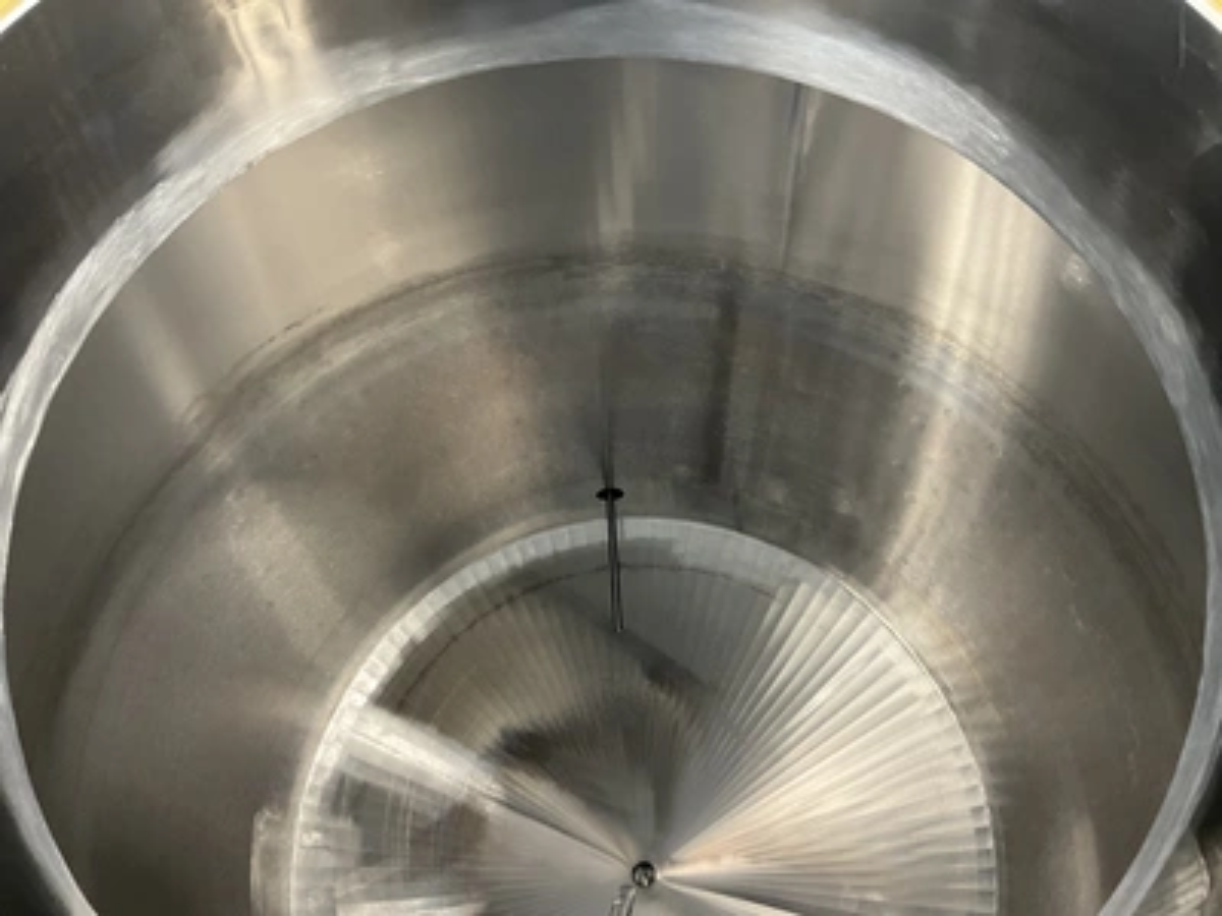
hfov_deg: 61.7
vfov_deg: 48.2
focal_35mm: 29
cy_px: 458
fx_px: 1024
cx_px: 611
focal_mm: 3
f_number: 1.8
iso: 160
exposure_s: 1/60
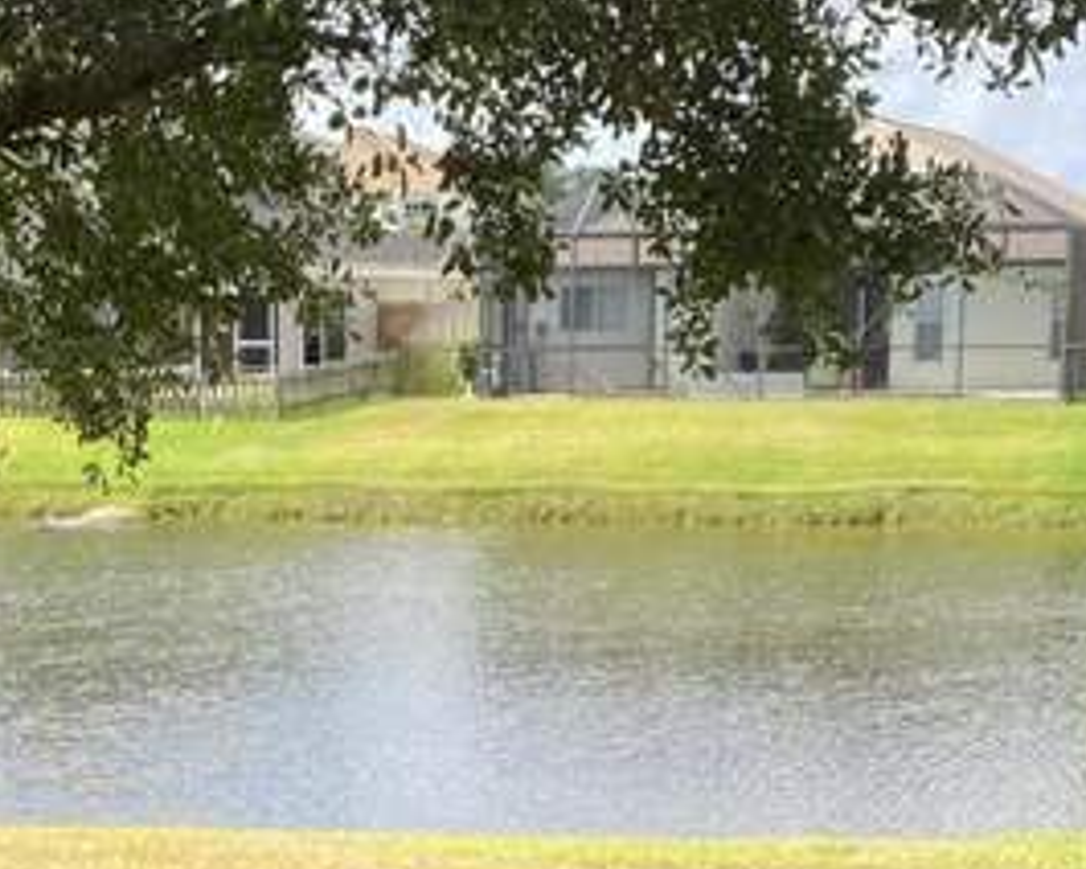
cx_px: 279
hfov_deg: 18.7
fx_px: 3278
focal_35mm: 102
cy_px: 1045
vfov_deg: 14.6
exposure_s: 1/772
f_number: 1.8
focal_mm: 4.25
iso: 32
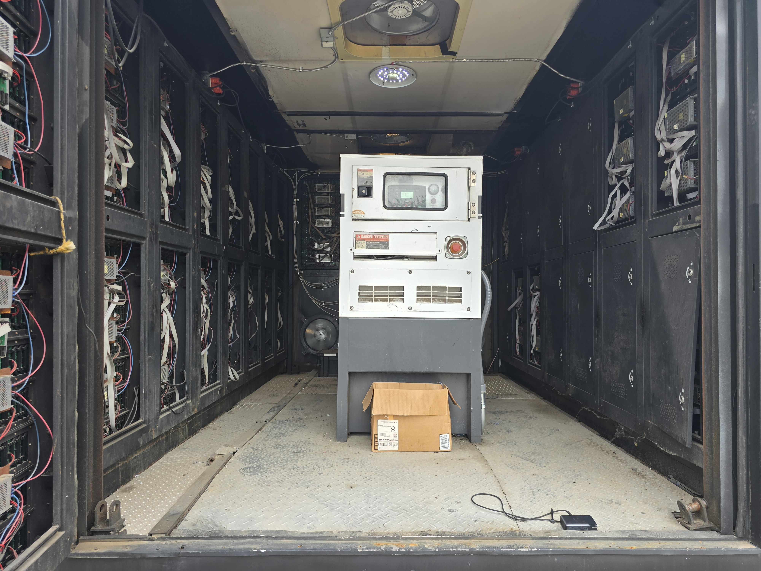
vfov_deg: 58.9
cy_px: 286
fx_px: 506
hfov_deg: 73.9
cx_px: 380
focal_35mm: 23
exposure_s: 1/180
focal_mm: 6.3
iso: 50
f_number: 1.7
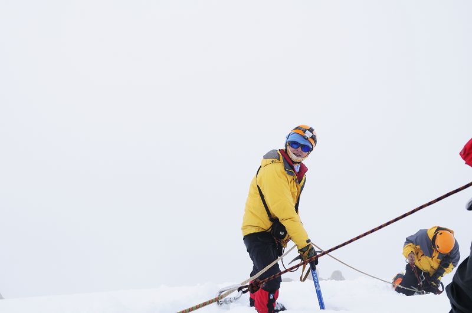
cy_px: 156
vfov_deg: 36.8
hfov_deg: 53.2
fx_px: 471
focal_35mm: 36
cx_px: 236
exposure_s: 1/400
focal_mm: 24
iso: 320
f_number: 7.1
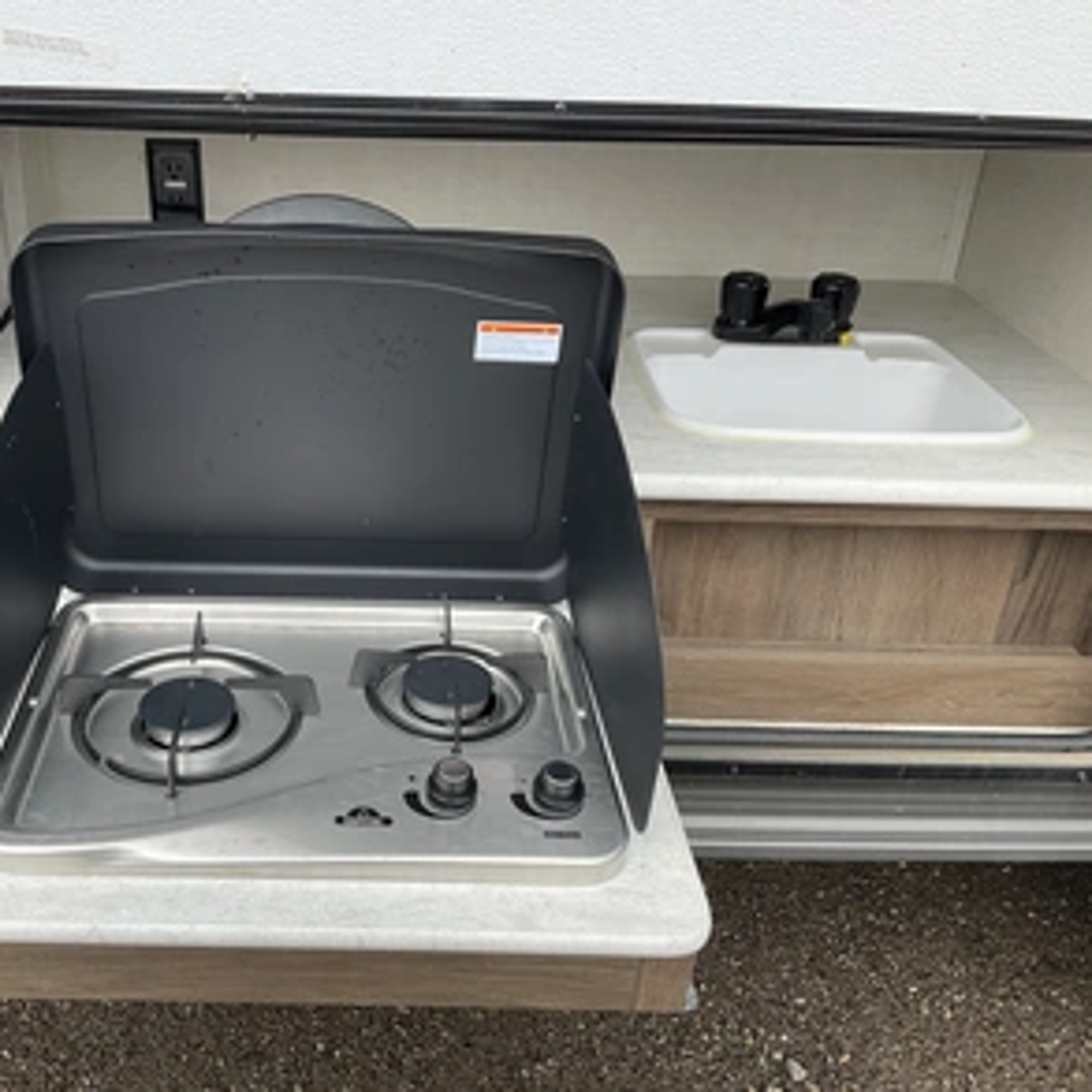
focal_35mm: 35
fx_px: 1249
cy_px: 540
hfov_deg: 46.4
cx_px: 358
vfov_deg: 47.2
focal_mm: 3
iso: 25
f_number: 1.8
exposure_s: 1/295
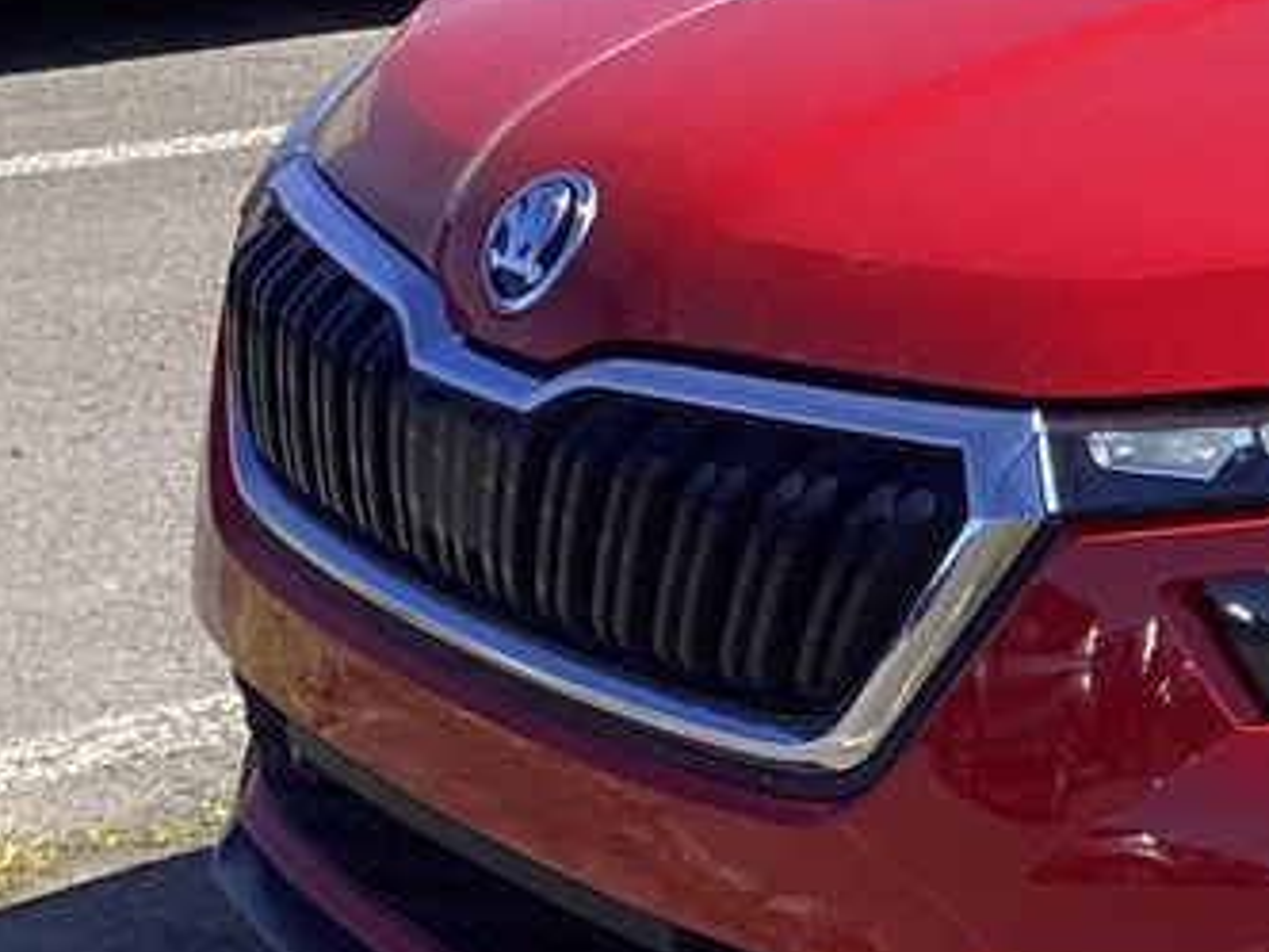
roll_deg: -3.3
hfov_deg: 15.4
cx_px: 2213
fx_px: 4106
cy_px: 256
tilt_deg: -13.2
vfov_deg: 13.2
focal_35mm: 112
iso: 25
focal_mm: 3.3
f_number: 2.4
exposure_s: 1/981
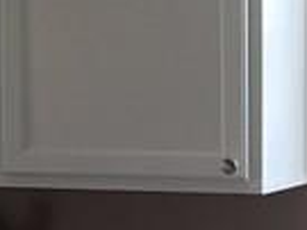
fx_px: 1949
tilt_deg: -4.8
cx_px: 343
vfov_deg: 6.7
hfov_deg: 8.9
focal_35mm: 220
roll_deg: -0.7
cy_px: 269
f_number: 2.2
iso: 25
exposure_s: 1/40
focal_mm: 4.15
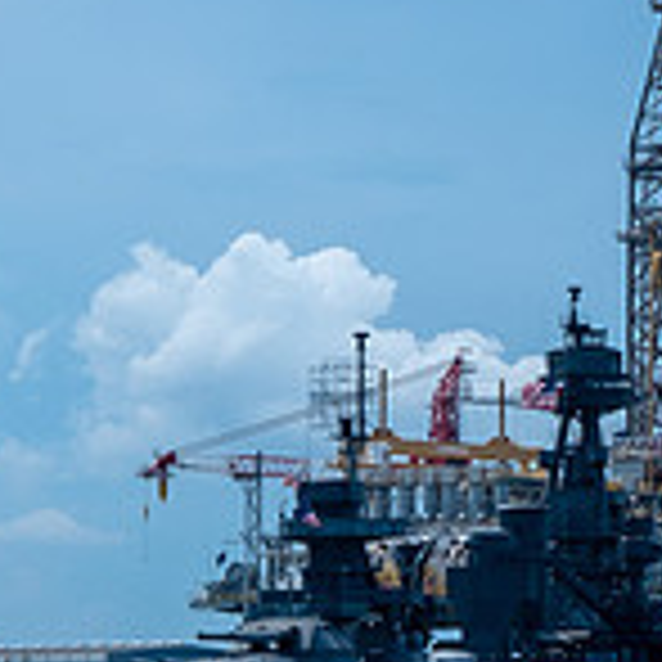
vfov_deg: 7.4
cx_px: 374
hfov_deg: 7.4
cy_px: 516
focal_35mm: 235
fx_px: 5085
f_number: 11
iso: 160
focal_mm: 46.6
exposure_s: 1/300
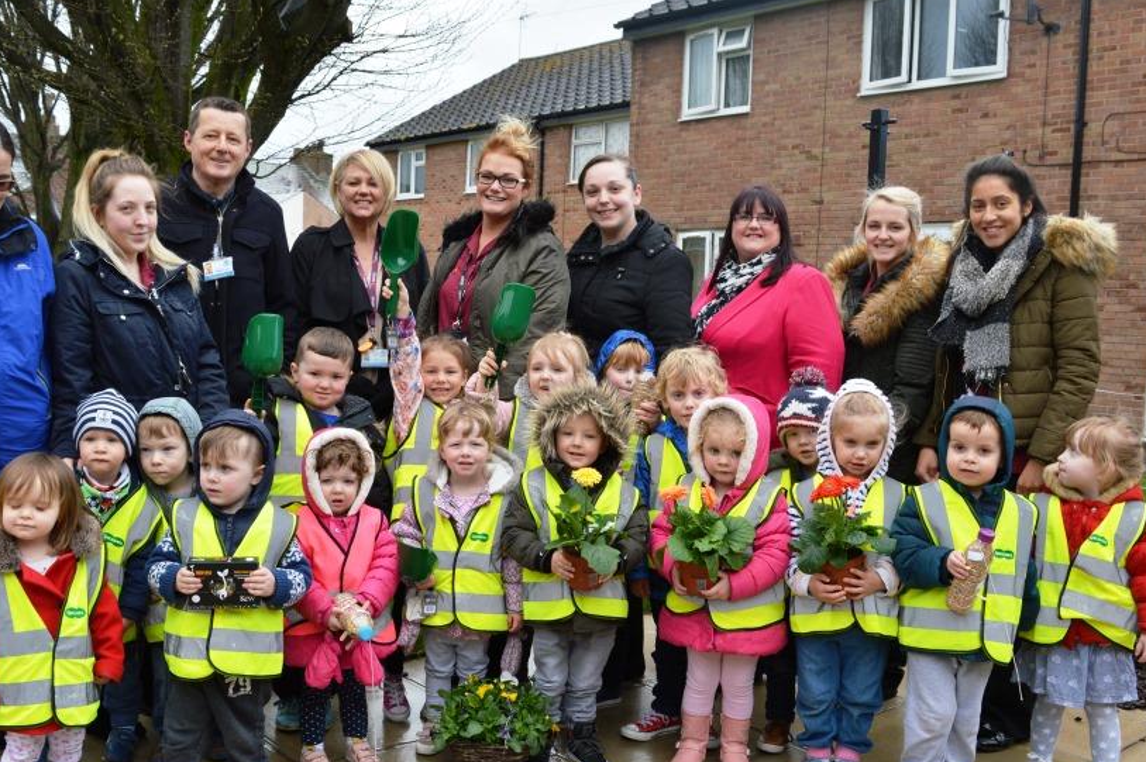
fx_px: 1082
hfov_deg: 55.8
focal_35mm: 34
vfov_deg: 38.8
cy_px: 422
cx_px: 529
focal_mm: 18
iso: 100
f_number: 5.6
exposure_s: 1/125
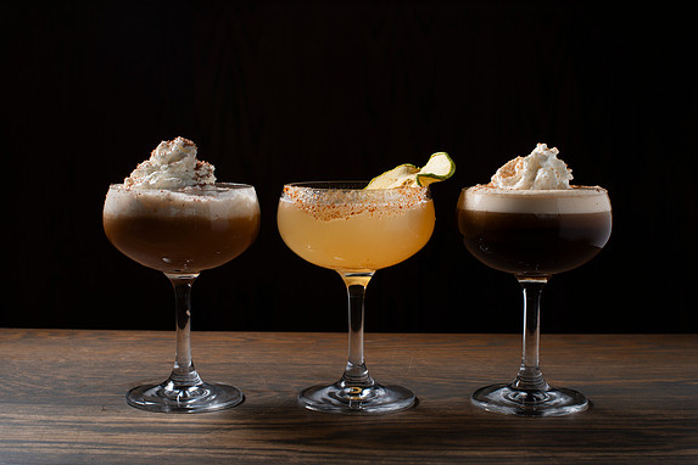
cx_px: 362
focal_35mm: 53
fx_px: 1028
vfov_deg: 25.5
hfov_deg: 37.5
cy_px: 233
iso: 200
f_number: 10
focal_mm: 50
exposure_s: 1/200
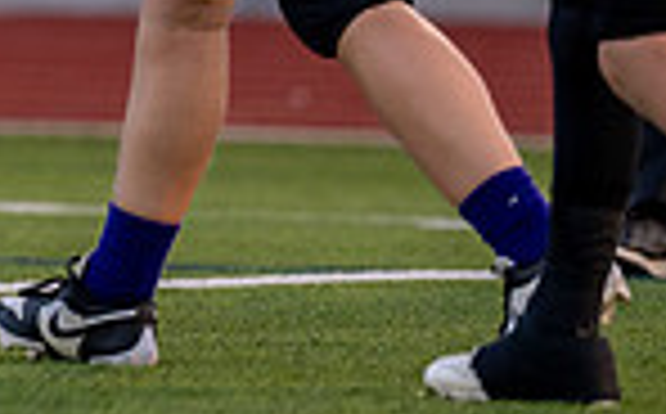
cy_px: -442
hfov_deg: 2.6
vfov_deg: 1.6
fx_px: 14734
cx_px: -214
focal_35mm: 813
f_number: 2.8
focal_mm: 182
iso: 800
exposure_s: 1/1250
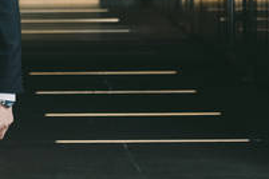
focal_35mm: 356
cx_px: -258
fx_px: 2660
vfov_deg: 3.9
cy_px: -34
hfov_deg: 5.7
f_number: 4
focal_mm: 70
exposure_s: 1/160
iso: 500
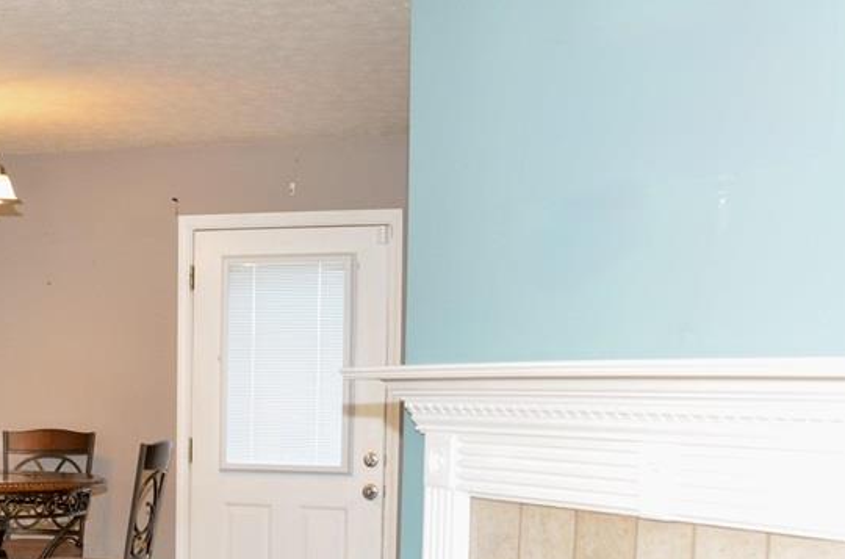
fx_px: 1498
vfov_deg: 20.4
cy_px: 560
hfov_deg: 30.4
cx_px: 117
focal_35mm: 64
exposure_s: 1/60
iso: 800
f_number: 4
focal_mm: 18
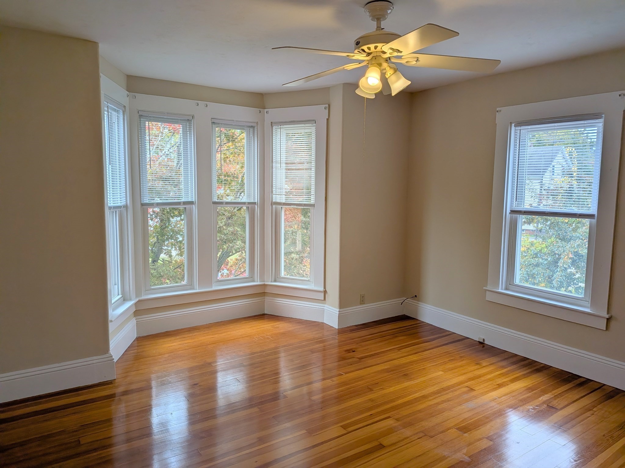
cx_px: 312
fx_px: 433
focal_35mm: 24
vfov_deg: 56.8
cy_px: 234
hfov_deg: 71.6
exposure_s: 1/962
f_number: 1.7
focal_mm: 4.53
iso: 30
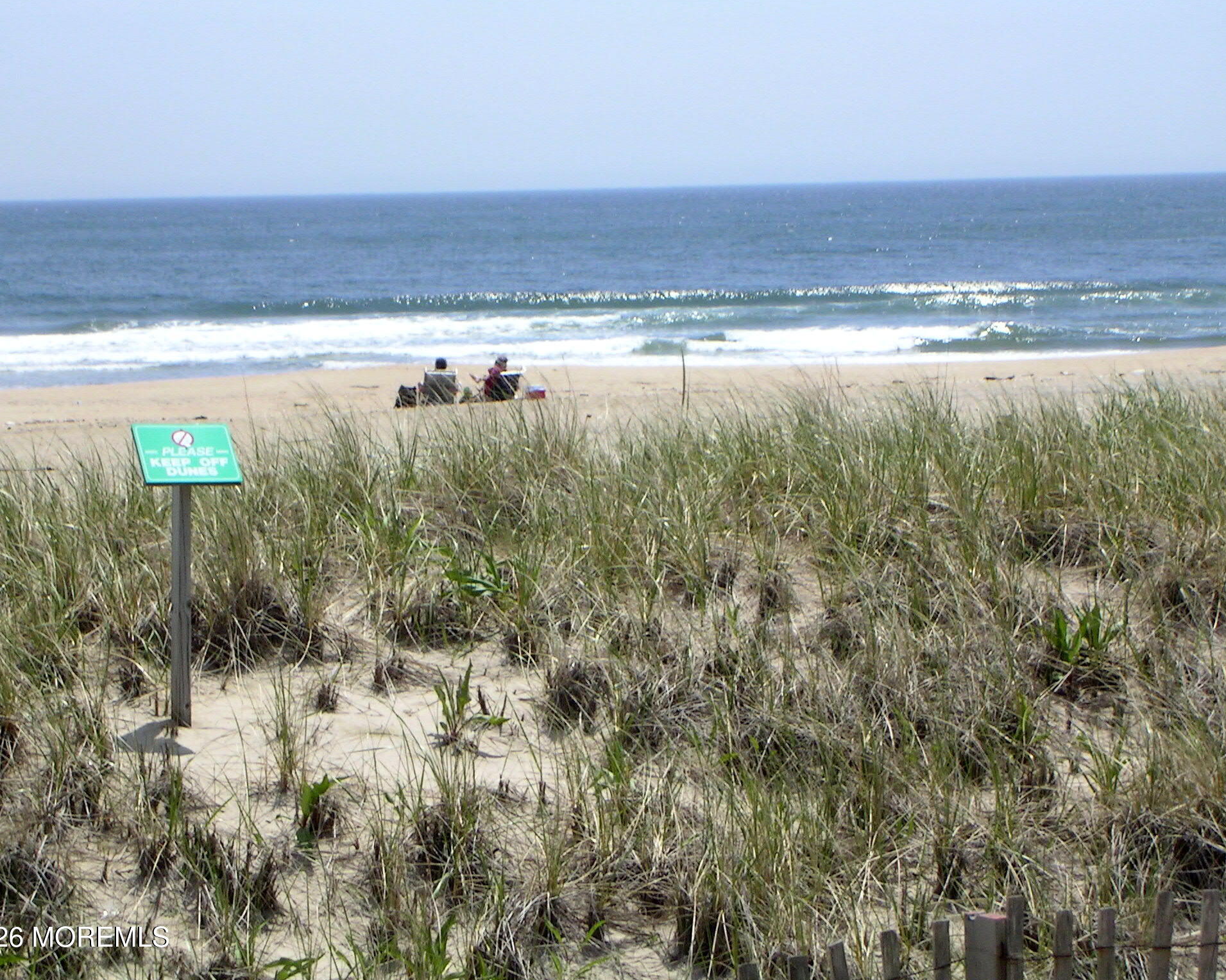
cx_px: 595
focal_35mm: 113
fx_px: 4099
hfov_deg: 17.0
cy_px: 489
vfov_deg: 13.6
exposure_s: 1/297
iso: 71
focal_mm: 16.8
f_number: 8.4
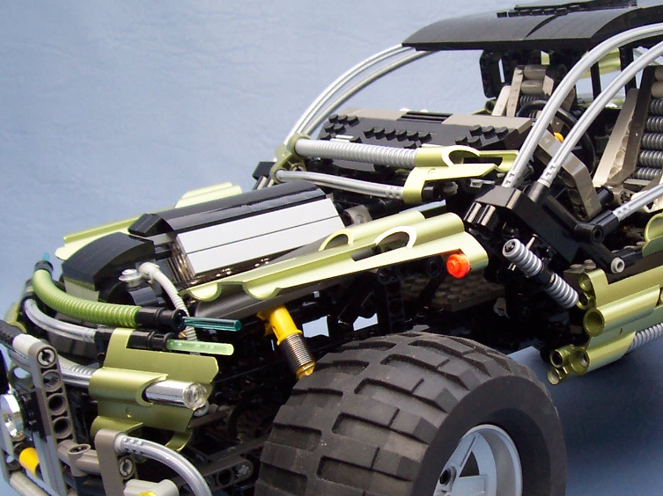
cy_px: 311
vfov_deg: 24.7
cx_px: 475
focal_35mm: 59
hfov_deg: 32.3
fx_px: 1129
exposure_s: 1/90
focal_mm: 5.6
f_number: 2.8
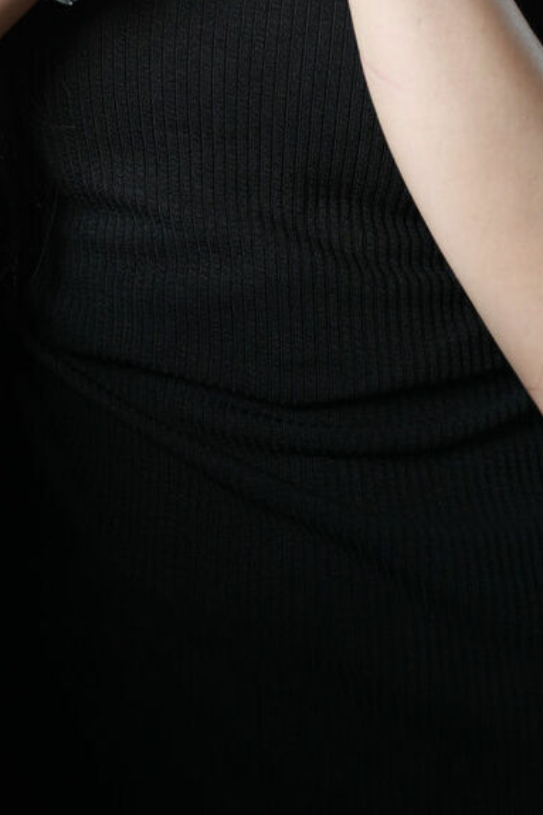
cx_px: 228
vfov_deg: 14.3
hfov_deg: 10.0
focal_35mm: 137
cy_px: -287
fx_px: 3101
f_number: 2.8
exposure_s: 1/200
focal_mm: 50
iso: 250
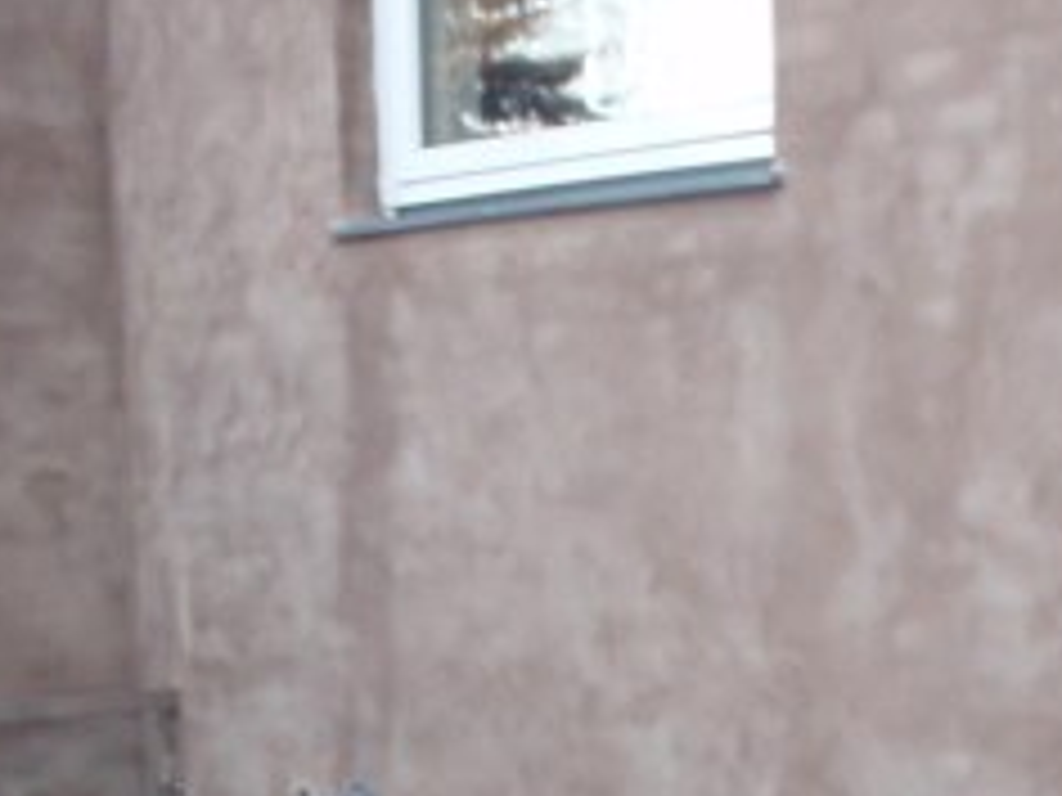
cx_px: 770
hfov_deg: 20.5
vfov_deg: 14.4
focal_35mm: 95
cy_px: 1223
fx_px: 2915
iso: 160
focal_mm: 5
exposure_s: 1/30
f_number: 3.5
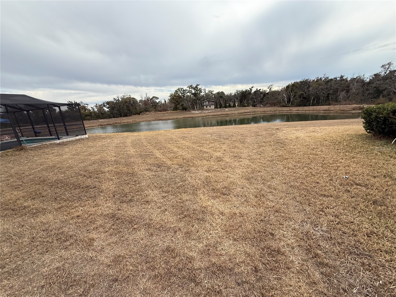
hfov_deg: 102.1
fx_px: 160
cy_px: 148
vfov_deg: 85.7
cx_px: 198
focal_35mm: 14
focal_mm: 2.22
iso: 64
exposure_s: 1/1399
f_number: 2.2
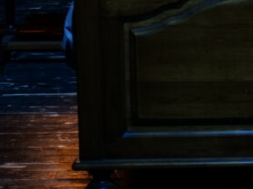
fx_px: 1913
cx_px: 304
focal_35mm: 262
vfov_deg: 5.5
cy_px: -196
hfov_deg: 7.5
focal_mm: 50
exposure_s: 1/20
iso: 1000
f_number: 2
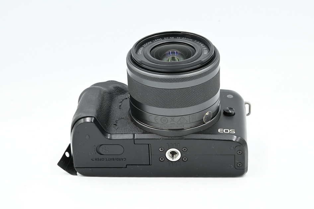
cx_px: 157
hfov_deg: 21.5
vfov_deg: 14.4
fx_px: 829
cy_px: 104
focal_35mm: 95
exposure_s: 1/15
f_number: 14
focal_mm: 95
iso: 200
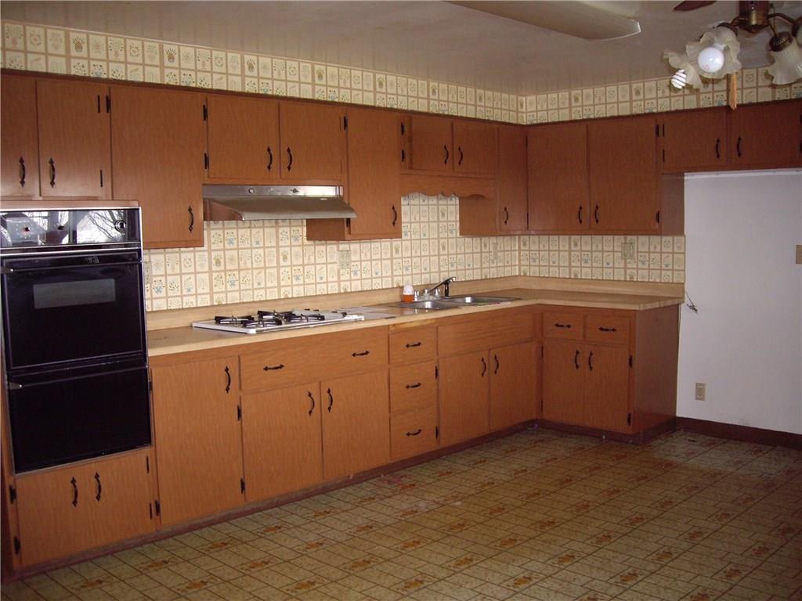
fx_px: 880
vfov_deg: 37.7
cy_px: 300
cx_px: 401
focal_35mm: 38
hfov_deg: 49.0
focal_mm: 6.2
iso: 200
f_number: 2.7
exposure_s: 1/40
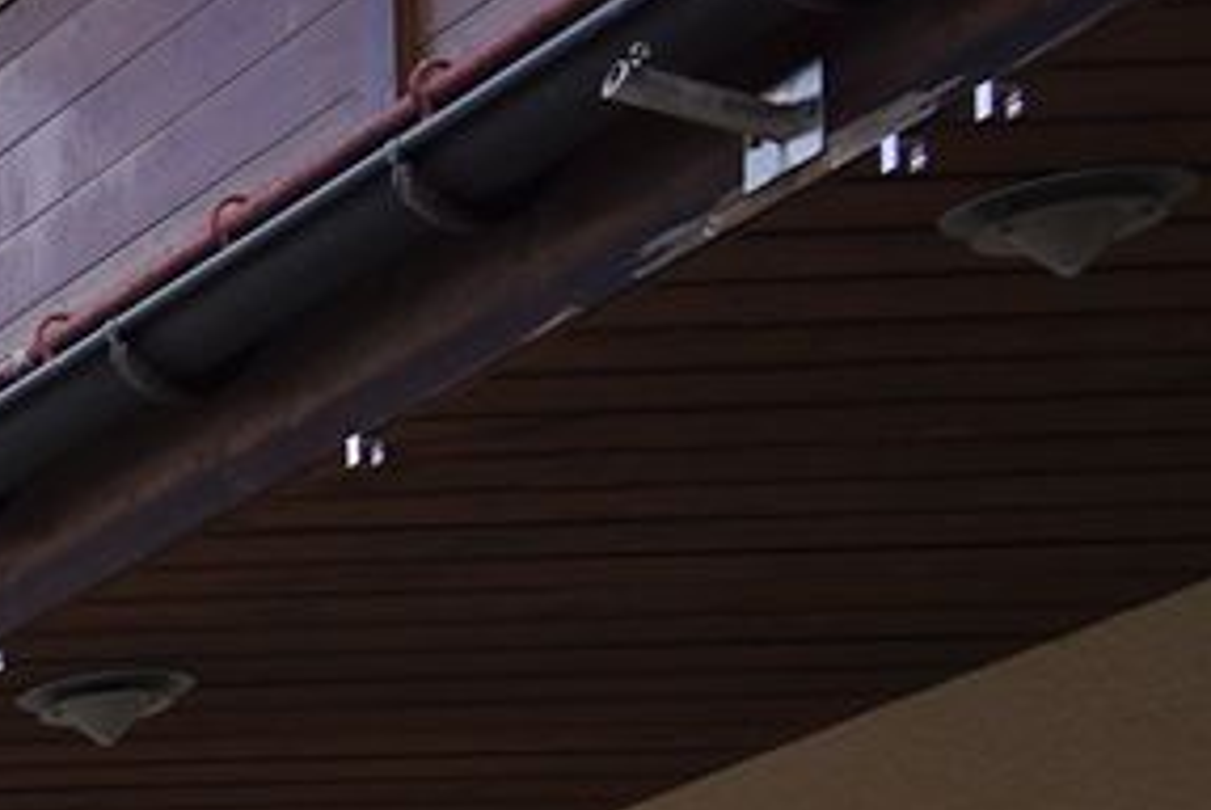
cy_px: 2046
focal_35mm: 167
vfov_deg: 7.6
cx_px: -2802
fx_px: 5623
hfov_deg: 9.0
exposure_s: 1/100
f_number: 7.1
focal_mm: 24
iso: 100
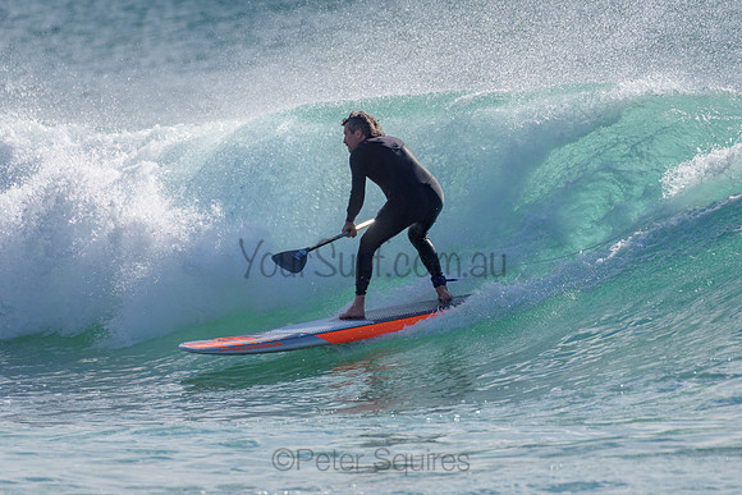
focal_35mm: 613
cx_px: 352
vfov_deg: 2.2
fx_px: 12634
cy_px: 192
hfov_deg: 3.4
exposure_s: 1/3200
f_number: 5.6
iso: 200
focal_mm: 500
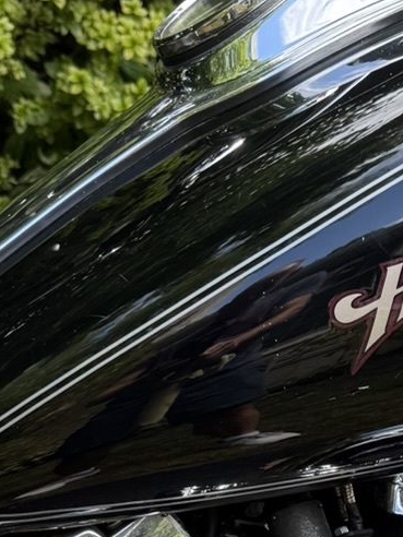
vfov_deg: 18.3
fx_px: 1552
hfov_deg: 14.7
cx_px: 343
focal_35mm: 100
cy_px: 701
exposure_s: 1/416
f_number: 1.78
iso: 100
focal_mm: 6.76
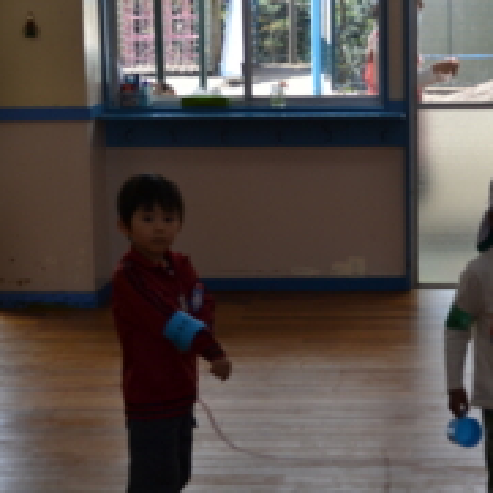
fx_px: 1547
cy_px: 252
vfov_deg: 18.1
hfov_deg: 18.0
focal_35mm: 96
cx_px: 389
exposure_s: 1/125
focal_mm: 34
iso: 250
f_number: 5.6
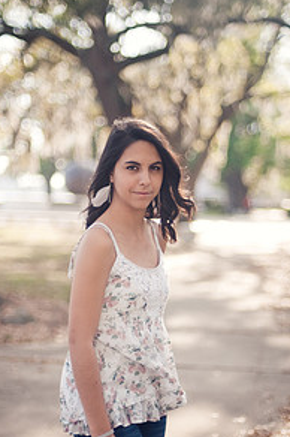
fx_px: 933
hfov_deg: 17.7
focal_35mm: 77
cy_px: 244
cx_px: 170
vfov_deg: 26.3
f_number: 1.4
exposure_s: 1/8000
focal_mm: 50
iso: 320
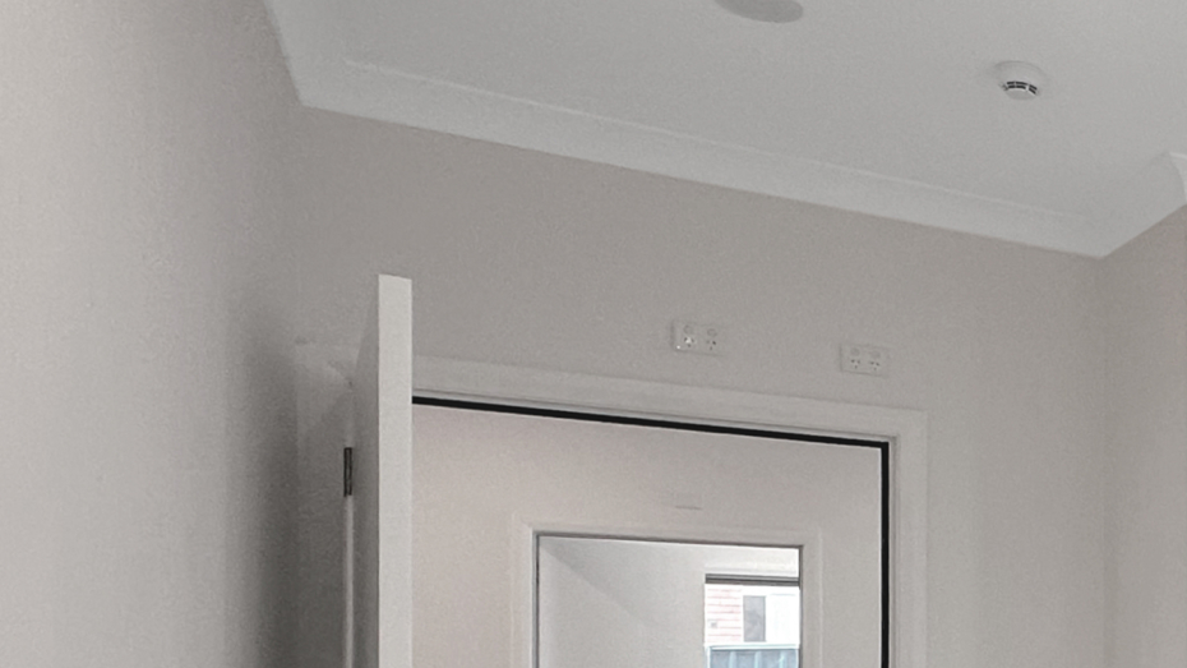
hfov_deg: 34.7
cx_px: 1528
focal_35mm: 42
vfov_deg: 27.1
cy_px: 636
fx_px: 1322
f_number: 2.2
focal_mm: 2.22
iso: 125
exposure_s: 1/100
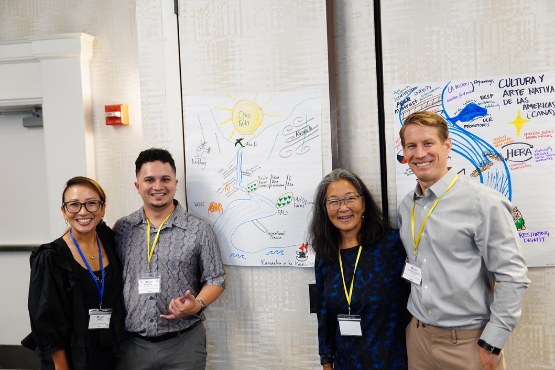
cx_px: 279
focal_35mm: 40
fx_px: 617
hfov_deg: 48.5
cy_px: 189
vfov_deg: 33.4
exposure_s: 1/40
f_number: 2.8
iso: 2000
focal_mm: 39
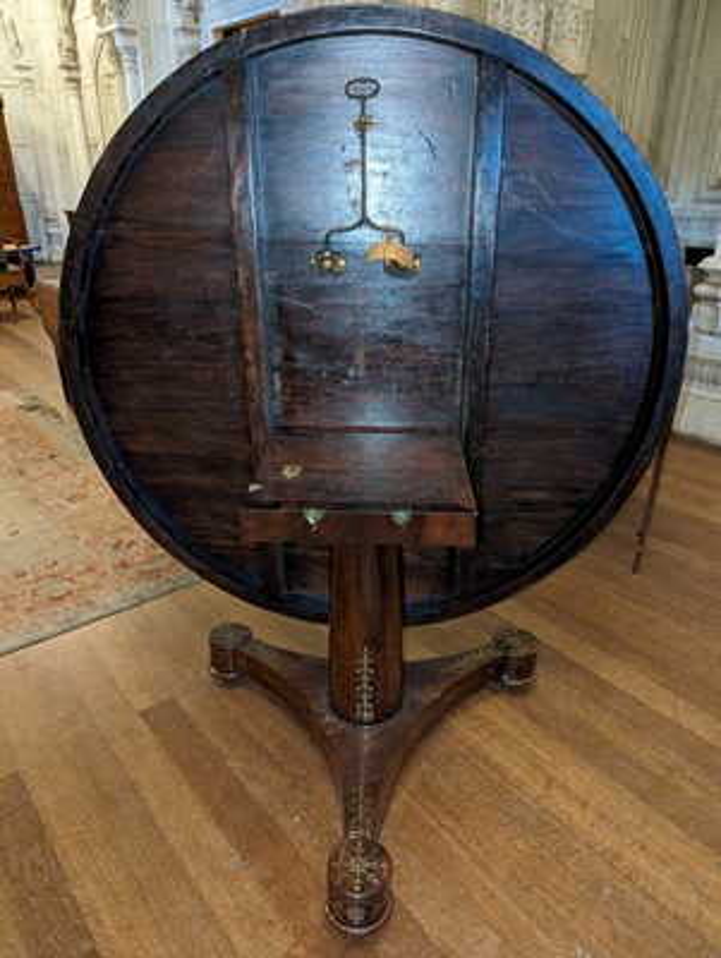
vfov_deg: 71.5
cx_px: 360
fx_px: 665
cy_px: 479
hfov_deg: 56.9
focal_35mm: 24
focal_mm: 6.81
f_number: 1.85
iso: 1784
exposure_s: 1/29.7
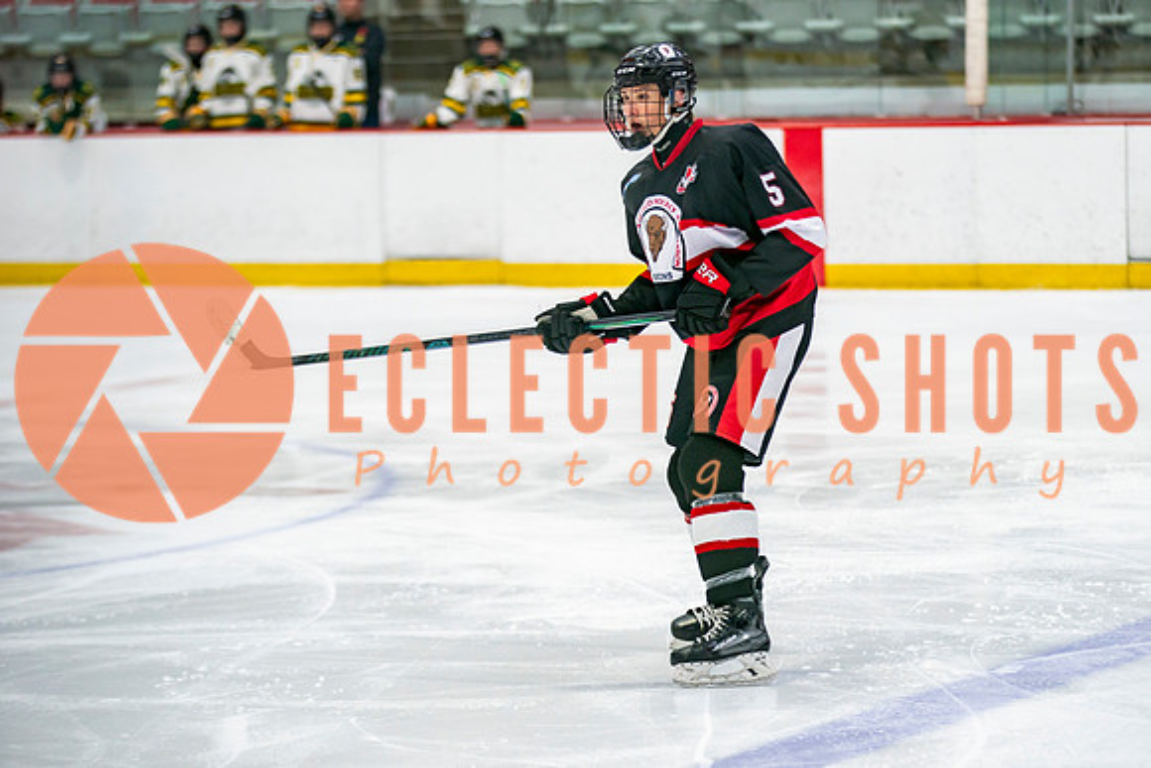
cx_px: 694
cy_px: 338
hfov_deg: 13.2
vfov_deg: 8.8
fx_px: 4965
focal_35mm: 155
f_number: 2.8
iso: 800
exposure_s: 1/640
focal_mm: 125
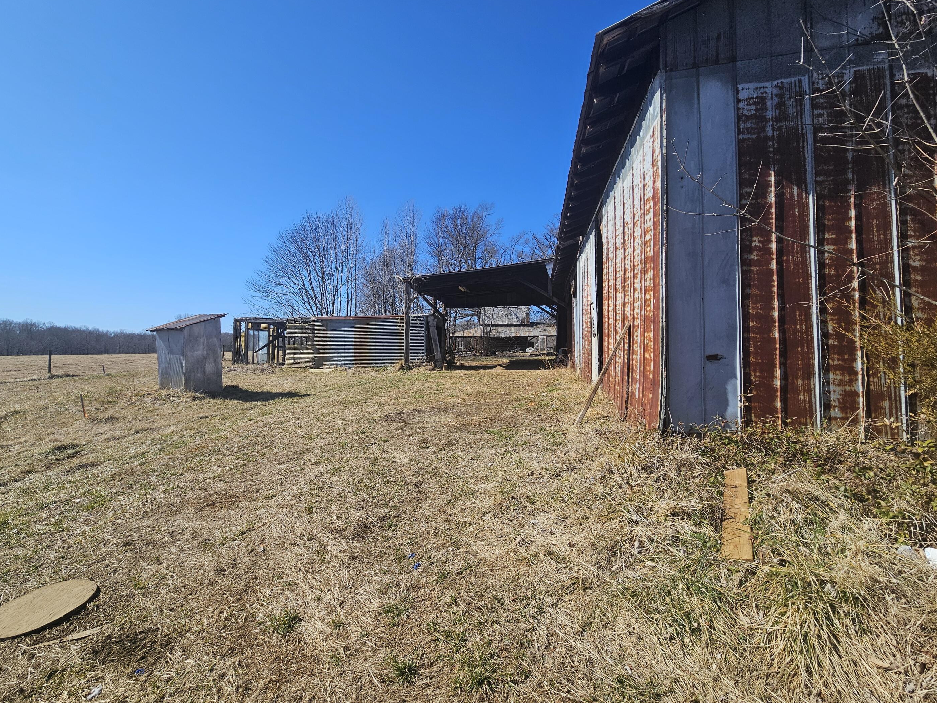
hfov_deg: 101.9
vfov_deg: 85.5
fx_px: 379
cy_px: 326
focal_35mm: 14
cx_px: 439
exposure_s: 1/2600
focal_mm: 2.2
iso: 50
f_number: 2.2
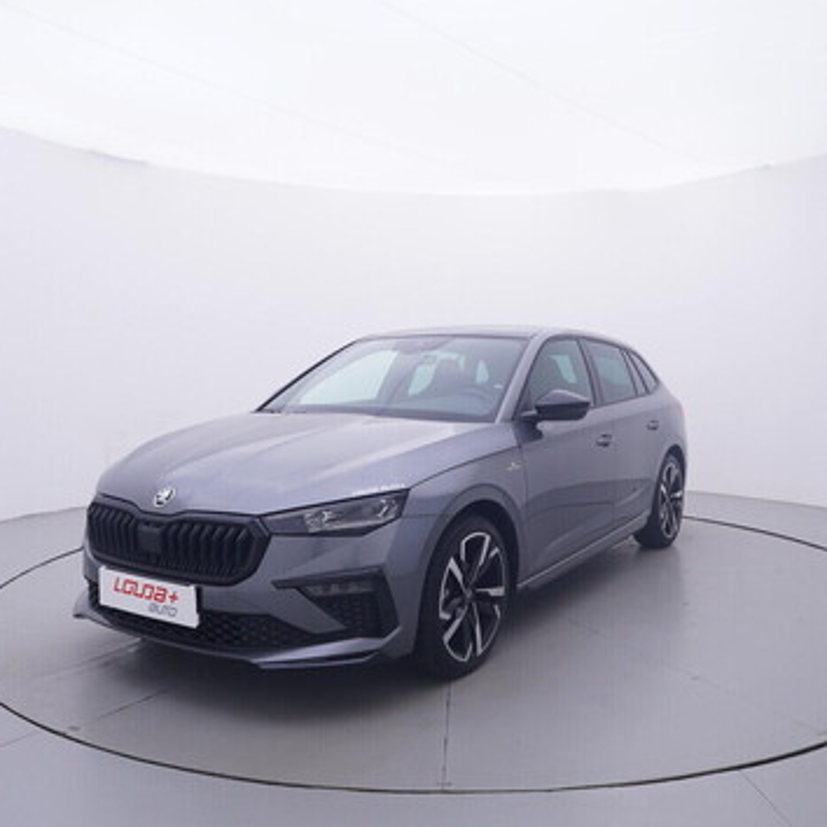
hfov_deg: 54.4
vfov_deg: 54.6
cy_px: 415
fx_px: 802
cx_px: 461
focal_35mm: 30
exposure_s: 1/80
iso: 200
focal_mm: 15
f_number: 5
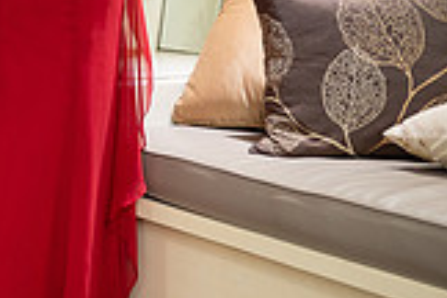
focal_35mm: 86
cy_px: -40
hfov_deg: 19.8
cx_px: -265
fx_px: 1068
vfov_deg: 15.4
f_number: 1.8
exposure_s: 1/200
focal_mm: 24
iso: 500
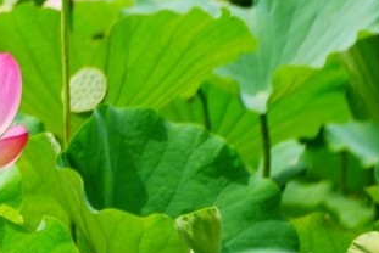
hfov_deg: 3.4
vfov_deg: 2.3
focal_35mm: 601
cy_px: 27
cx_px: 27
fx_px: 6333
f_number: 5.6
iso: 250
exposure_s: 1/320
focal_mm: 150
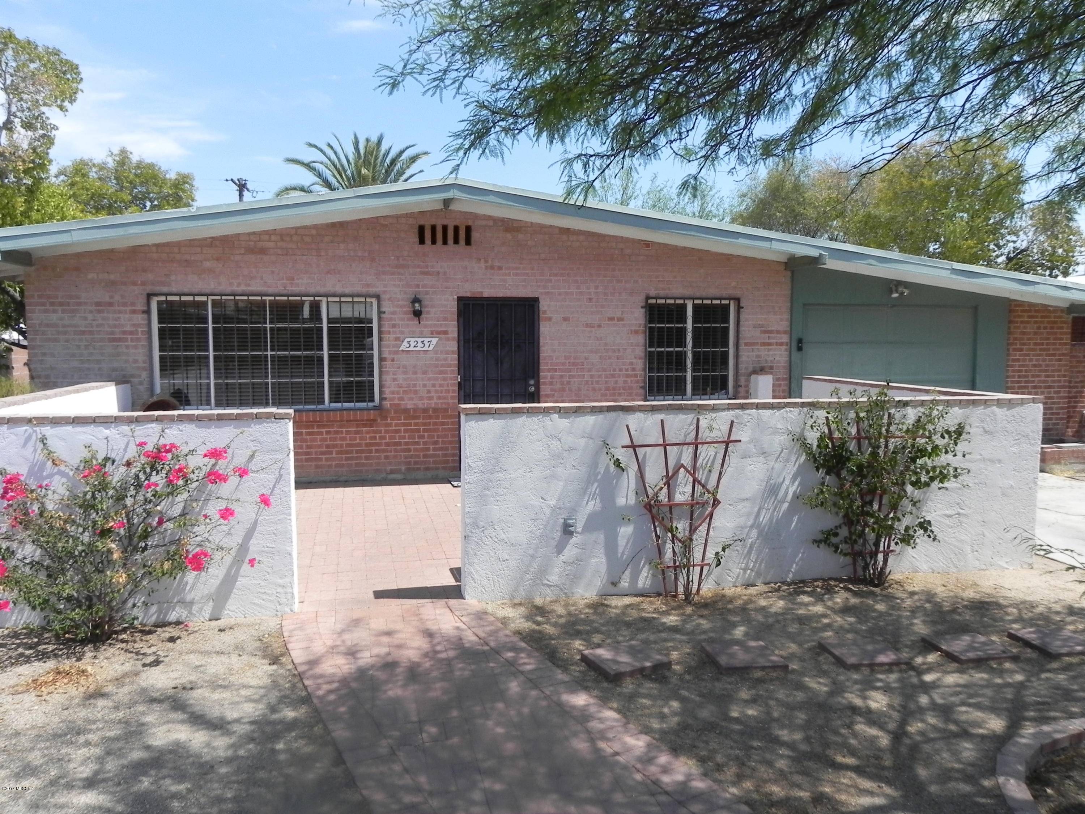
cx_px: 542
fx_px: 815
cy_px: 407
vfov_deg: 53.1
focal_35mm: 26
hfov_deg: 67.3
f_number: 7.1
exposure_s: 1/348
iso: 160
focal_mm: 4.6
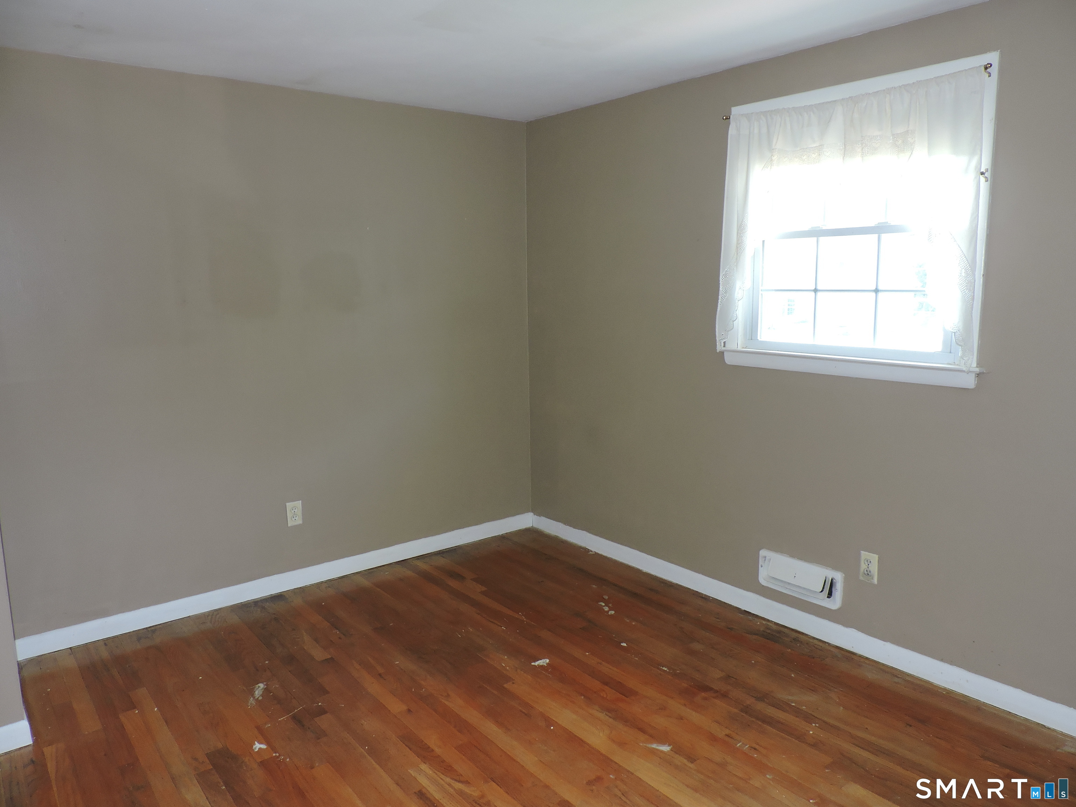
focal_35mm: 24
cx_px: 538
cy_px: 404
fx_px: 746
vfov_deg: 56.8
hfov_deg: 71.6
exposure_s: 1/30
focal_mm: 4.3
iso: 200
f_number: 3
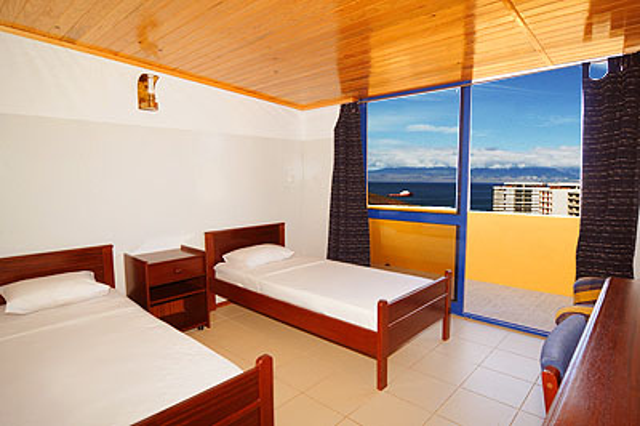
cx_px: 320
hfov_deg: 85.5
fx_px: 346
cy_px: 213
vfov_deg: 63.1
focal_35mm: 20
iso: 400
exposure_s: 1/200
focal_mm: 13
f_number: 5.6
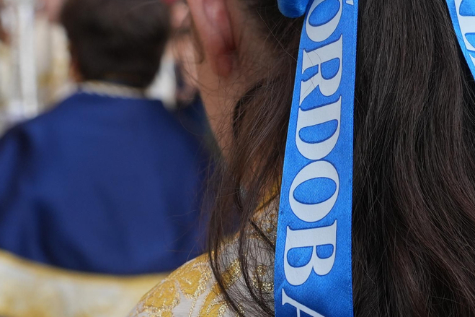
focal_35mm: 85
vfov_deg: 16.0
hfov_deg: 23.2
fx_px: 1121
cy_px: 121
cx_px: 438
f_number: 4
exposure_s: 1/320
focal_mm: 28
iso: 640
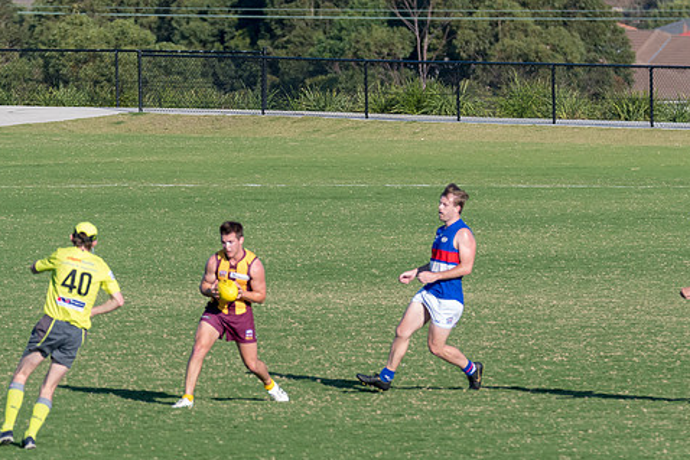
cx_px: 389
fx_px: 10928
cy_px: 230
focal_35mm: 570
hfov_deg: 3.6
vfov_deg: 2.4
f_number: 7.1
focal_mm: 280
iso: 800
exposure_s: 1/2000
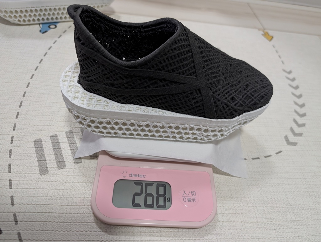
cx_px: 160
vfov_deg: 56.9
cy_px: 121
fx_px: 223
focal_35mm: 24
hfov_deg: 71.5
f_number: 1.68
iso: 687
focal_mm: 6.9
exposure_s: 1/50
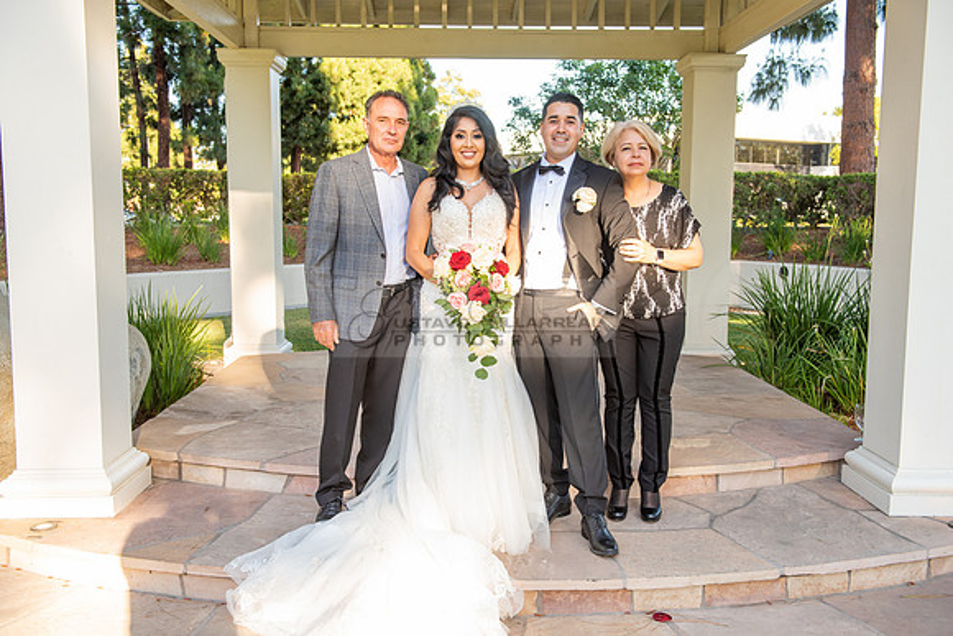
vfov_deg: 37.9
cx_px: 476
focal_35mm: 35
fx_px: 927
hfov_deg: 54.4
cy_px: 318
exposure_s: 1/200
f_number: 5.6
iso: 400
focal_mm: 35
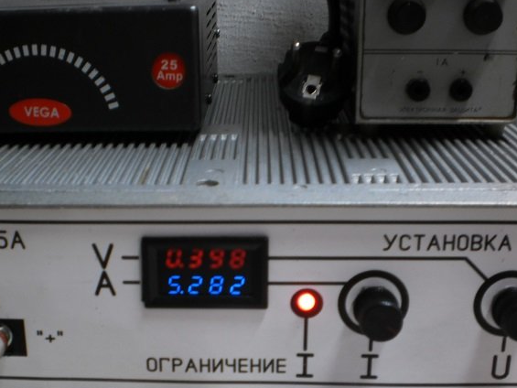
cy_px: 266
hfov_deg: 37.4
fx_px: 762
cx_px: 220
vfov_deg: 28.3
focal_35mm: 51
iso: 100
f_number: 3.1
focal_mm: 6.3
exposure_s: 1/30
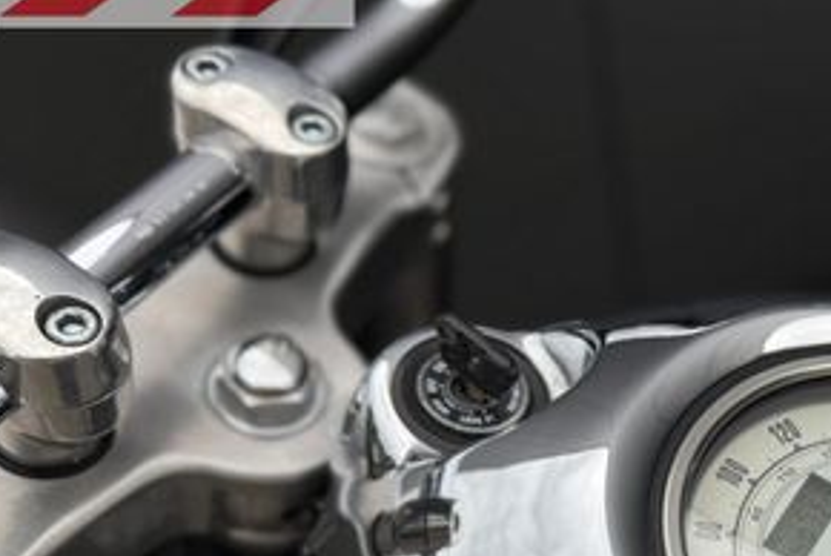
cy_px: 524
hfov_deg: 32.9
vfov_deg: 23.8
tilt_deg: -28.2
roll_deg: +2.6
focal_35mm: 55
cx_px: 854
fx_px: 1271
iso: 80
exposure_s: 1/1585
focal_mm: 6.76
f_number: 1.78
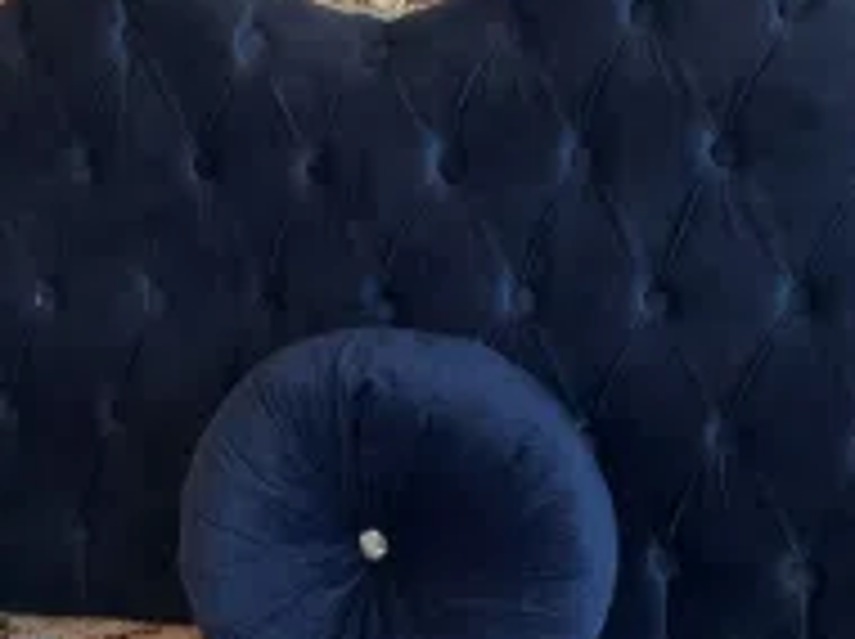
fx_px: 1998
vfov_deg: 18.1
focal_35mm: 81
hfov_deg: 24.1
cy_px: 454
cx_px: 378
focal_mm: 6.86
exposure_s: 1/50
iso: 200
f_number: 1.78
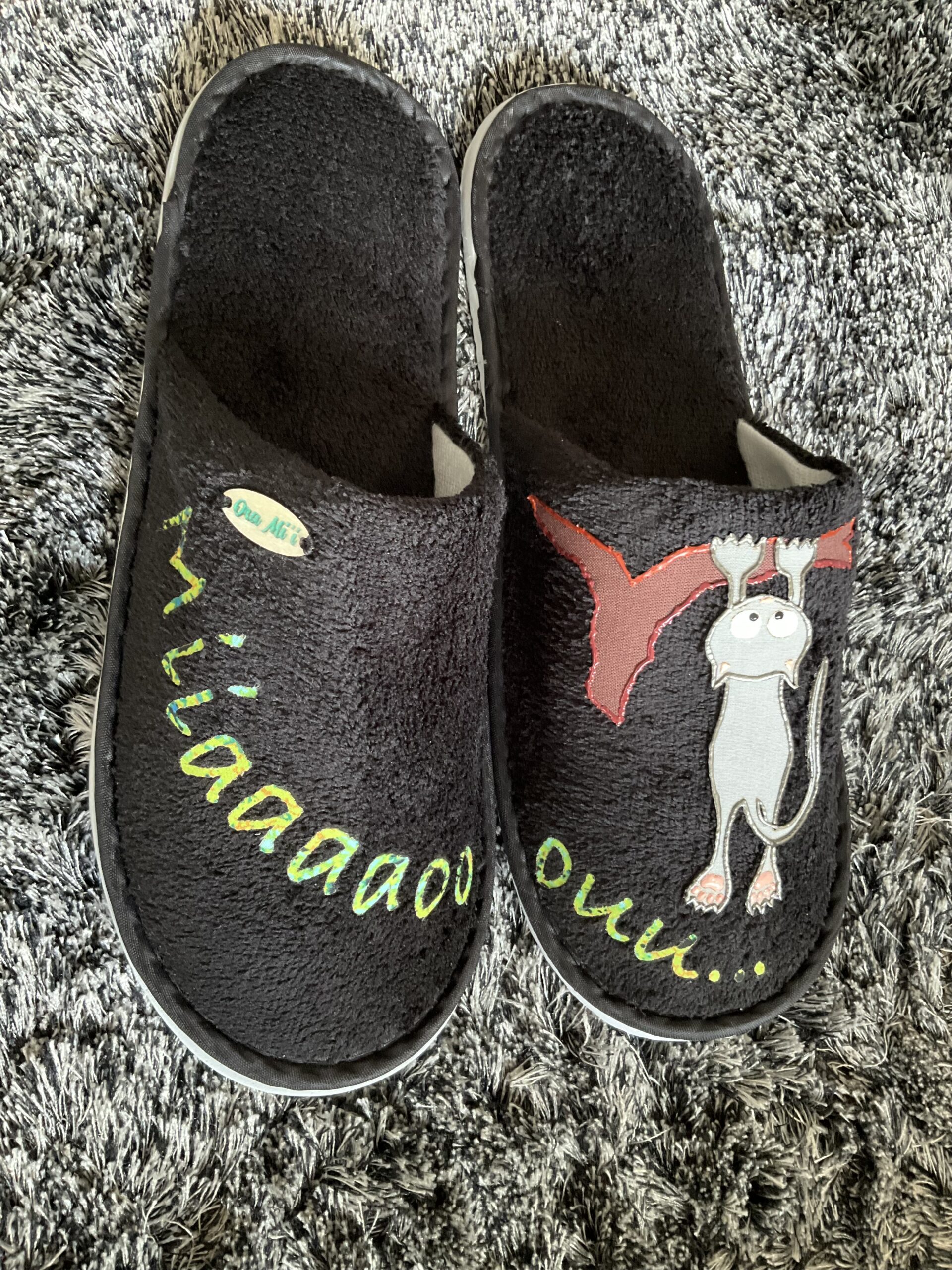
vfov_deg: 61.7
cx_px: 476
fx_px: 1063
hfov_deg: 48.2
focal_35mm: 29
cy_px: 635
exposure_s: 1/47
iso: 320
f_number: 1.8
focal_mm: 3
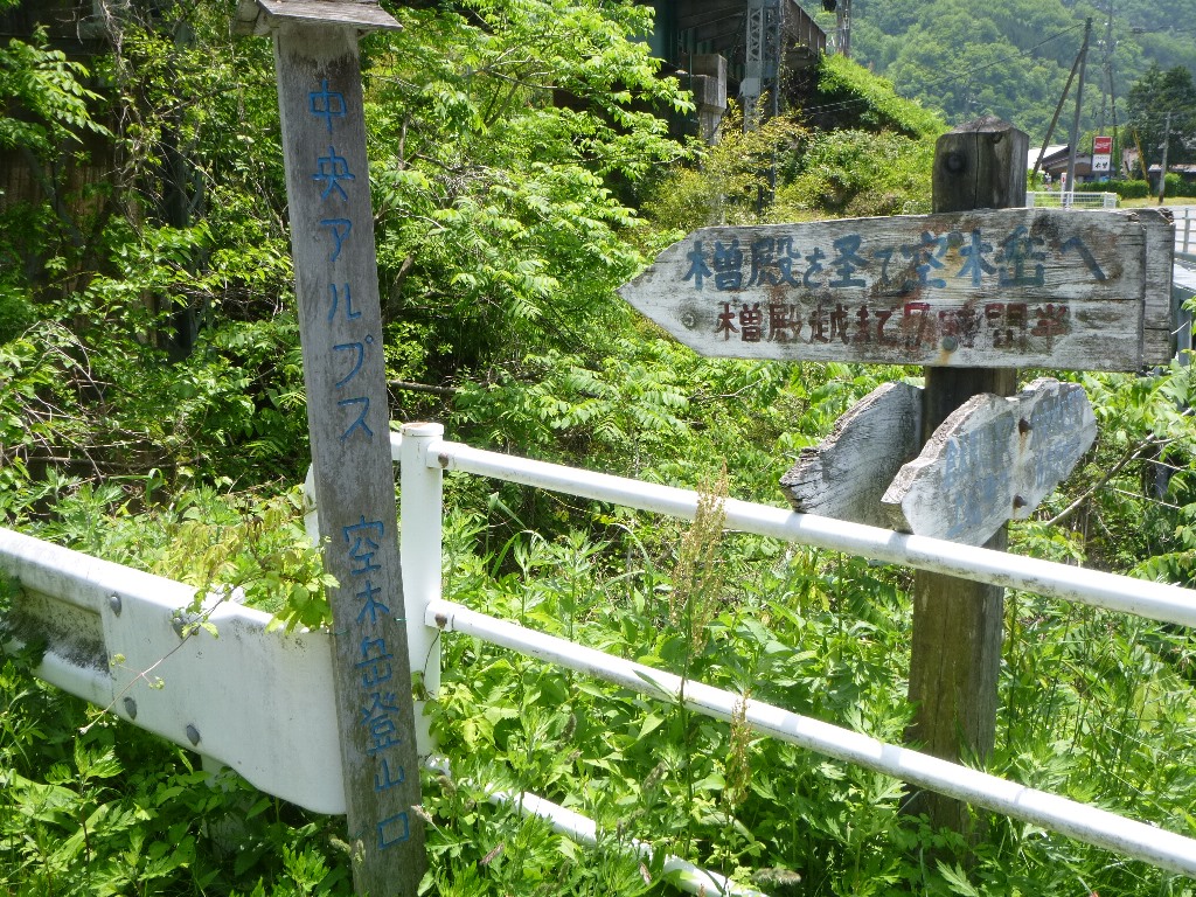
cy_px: 448
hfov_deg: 51.4
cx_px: 598
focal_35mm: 36
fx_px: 1244
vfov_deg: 39.7
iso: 100
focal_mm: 6.4
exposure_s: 1/200
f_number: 4.4
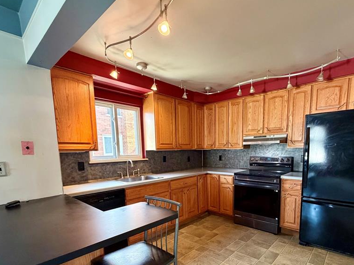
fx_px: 194
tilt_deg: -7.6
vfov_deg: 66.9
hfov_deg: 84.3
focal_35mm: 19
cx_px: 198
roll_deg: +0.9
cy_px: 175
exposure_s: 1/60
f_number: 2.2
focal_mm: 2.22
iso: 500
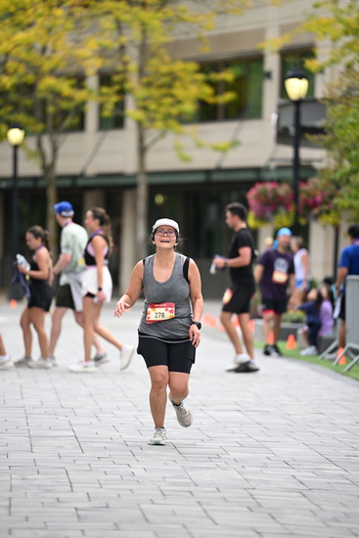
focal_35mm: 200
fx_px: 2990
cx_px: 180
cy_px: 269
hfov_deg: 6.9
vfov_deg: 10.3
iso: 640
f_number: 2.8
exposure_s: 1/2000
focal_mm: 200
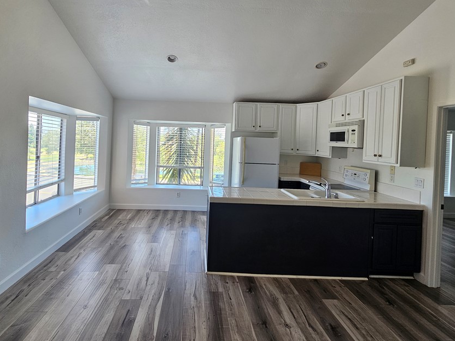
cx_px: 200
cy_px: 139
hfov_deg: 94.1
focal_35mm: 16
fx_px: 210
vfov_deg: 77.3
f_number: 2.2
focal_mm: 2.2
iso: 64
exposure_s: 1/60
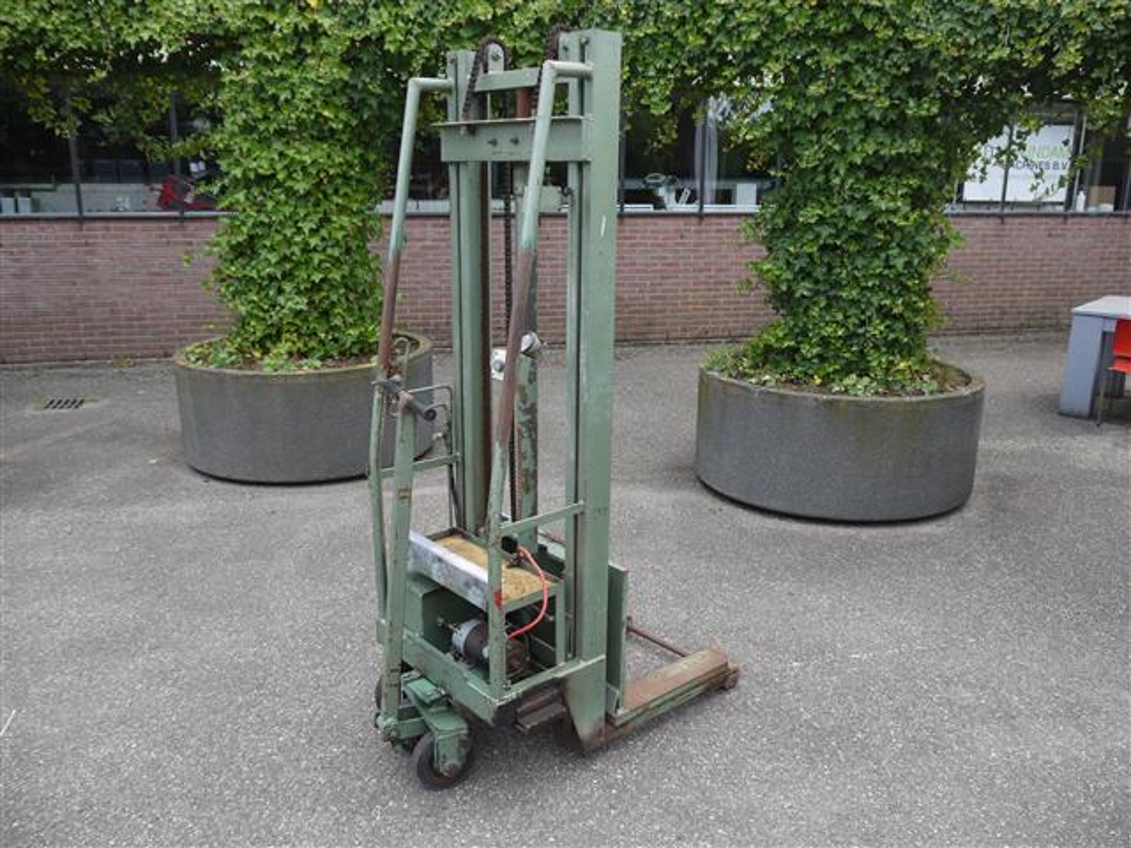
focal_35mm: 28
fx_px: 915
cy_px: 424
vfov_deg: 49.7
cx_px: 566
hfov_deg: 63.4
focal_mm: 14
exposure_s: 1/200
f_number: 5
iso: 100
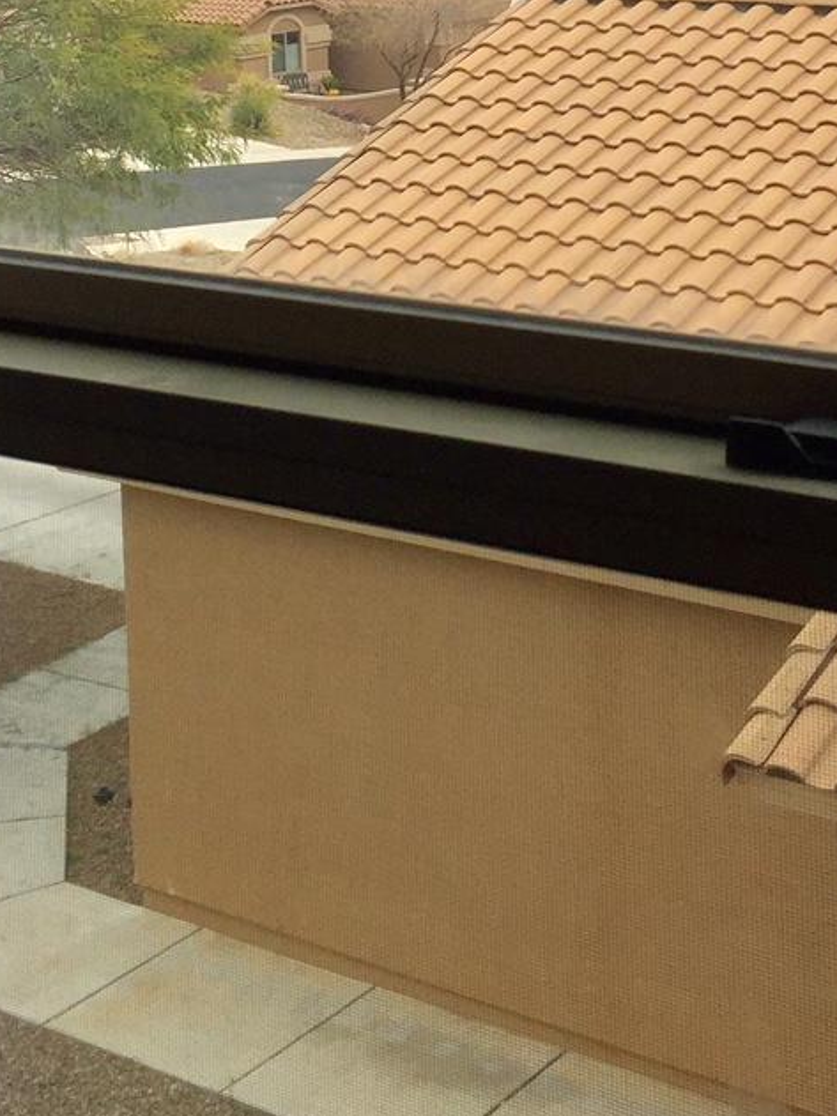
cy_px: -117
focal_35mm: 75
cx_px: 439
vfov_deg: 24.3
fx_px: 2419
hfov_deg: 19.6
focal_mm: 4.15
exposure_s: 1/1041
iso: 32
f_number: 2.2
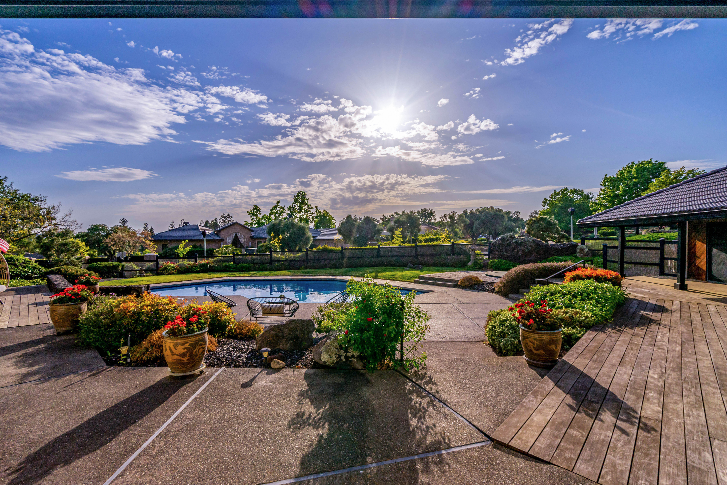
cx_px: 364
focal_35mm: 16
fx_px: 323
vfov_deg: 73.7
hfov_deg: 96.7
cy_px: 242
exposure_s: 1/1600
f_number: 11
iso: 320
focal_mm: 16
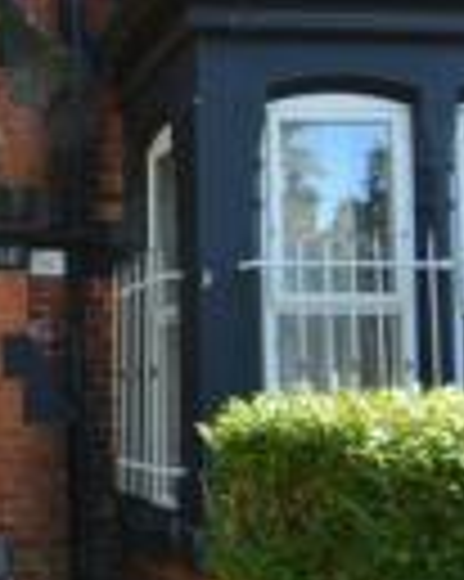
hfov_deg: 27.0
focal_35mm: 52
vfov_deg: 35.7
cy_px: 384
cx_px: -32
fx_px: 894
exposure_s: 1/125
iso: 200
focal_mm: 10
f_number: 5.6
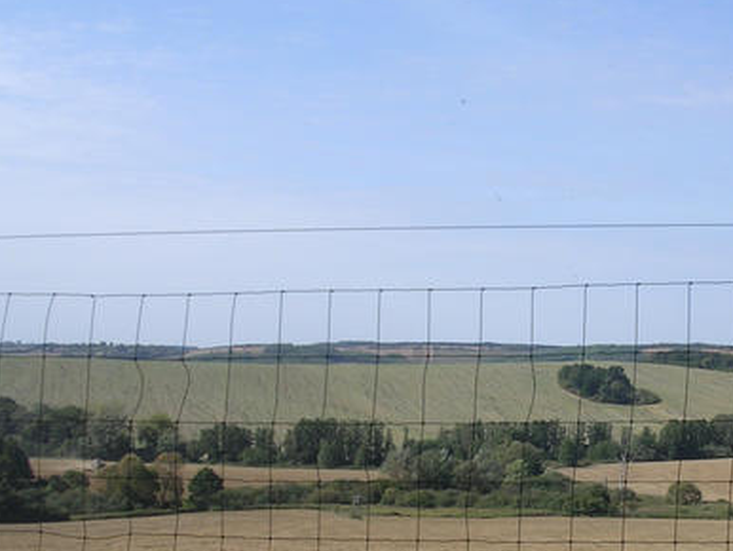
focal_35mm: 63
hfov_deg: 30.3
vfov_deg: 23.0
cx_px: 532
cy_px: 429
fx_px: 1335
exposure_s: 1/295
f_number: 5.6
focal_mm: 5.8
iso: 100
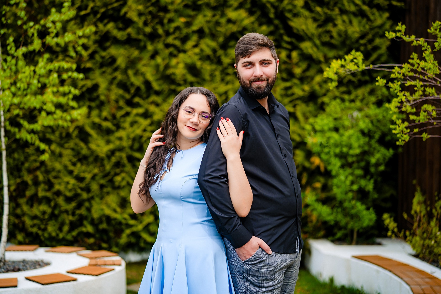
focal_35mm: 50
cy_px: 147
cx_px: 220
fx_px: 612
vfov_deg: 27.0
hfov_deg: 39.6
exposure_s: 1/2500
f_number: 1.4
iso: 100
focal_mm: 50
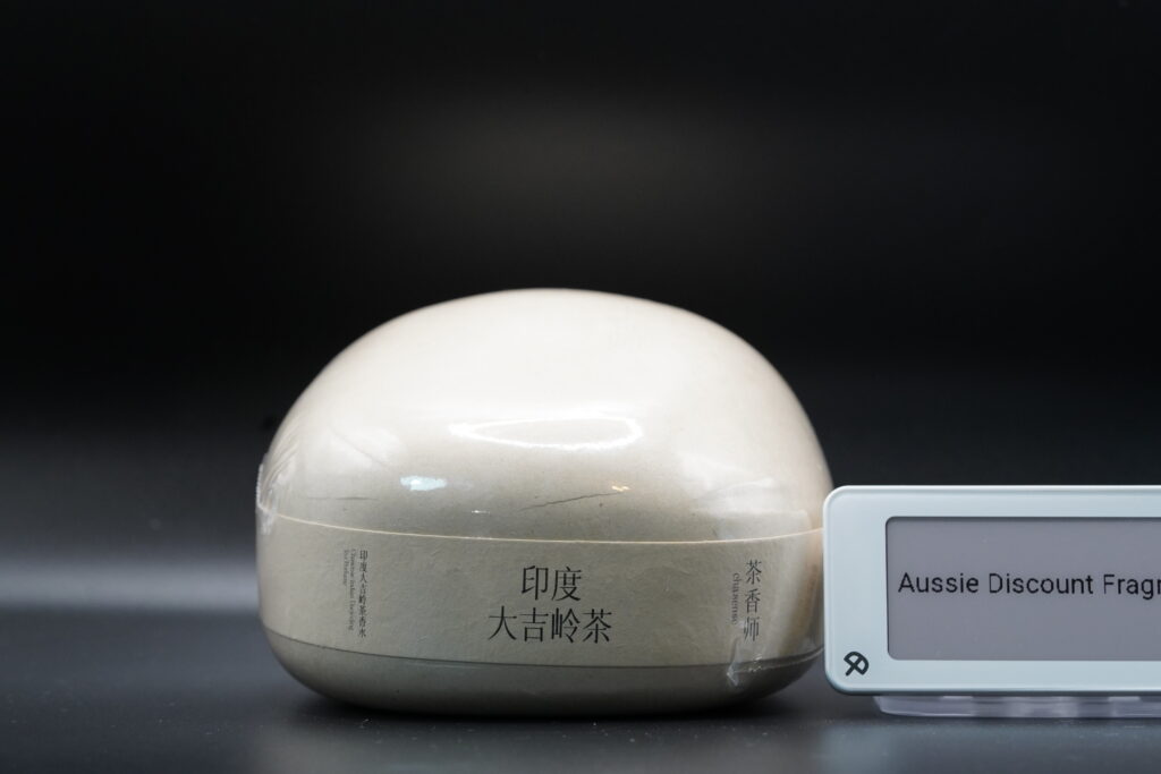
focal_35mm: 90
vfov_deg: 15.2
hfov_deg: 22.6
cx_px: 580
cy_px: 387
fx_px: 2903
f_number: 8
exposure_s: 1/100
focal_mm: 90
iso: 3200
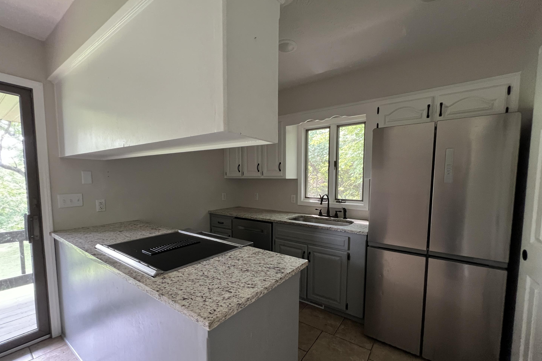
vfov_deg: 81.0
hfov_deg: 104.2
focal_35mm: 14
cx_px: 276
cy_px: 197
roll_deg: -0.6
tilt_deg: -4.2
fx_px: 211
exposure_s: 1/60
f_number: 1.8
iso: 400
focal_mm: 1.57
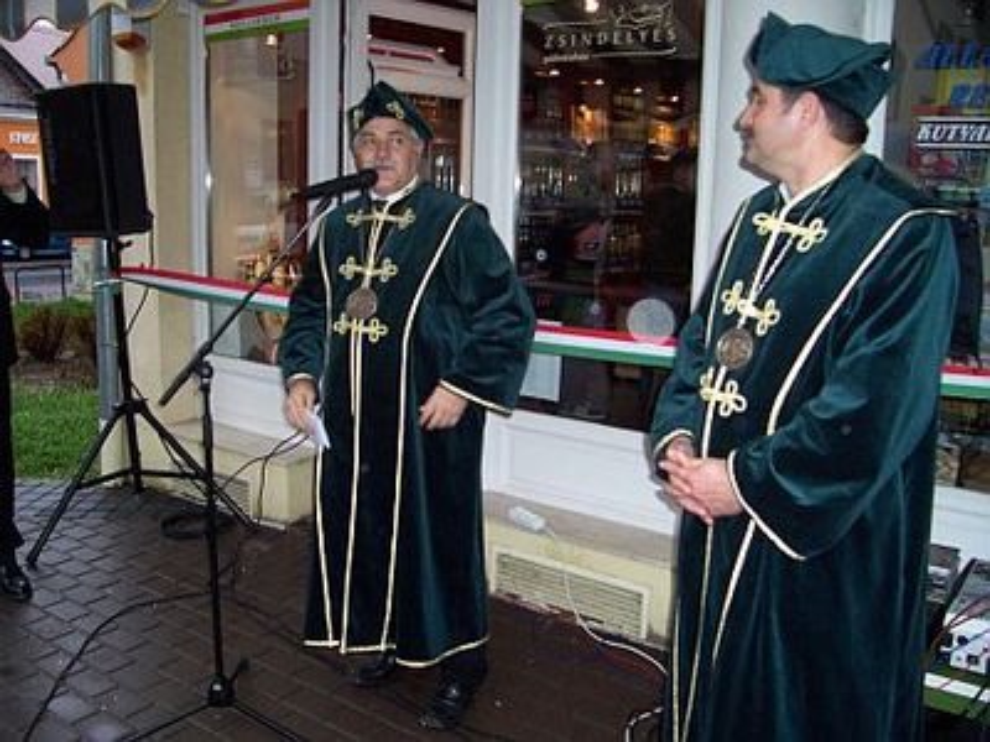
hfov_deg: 54.0
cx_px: 495
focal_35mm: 34
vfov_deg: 41.8
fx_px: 972
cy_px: 371
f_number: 2.7
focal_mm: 5.6
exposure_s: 1/60
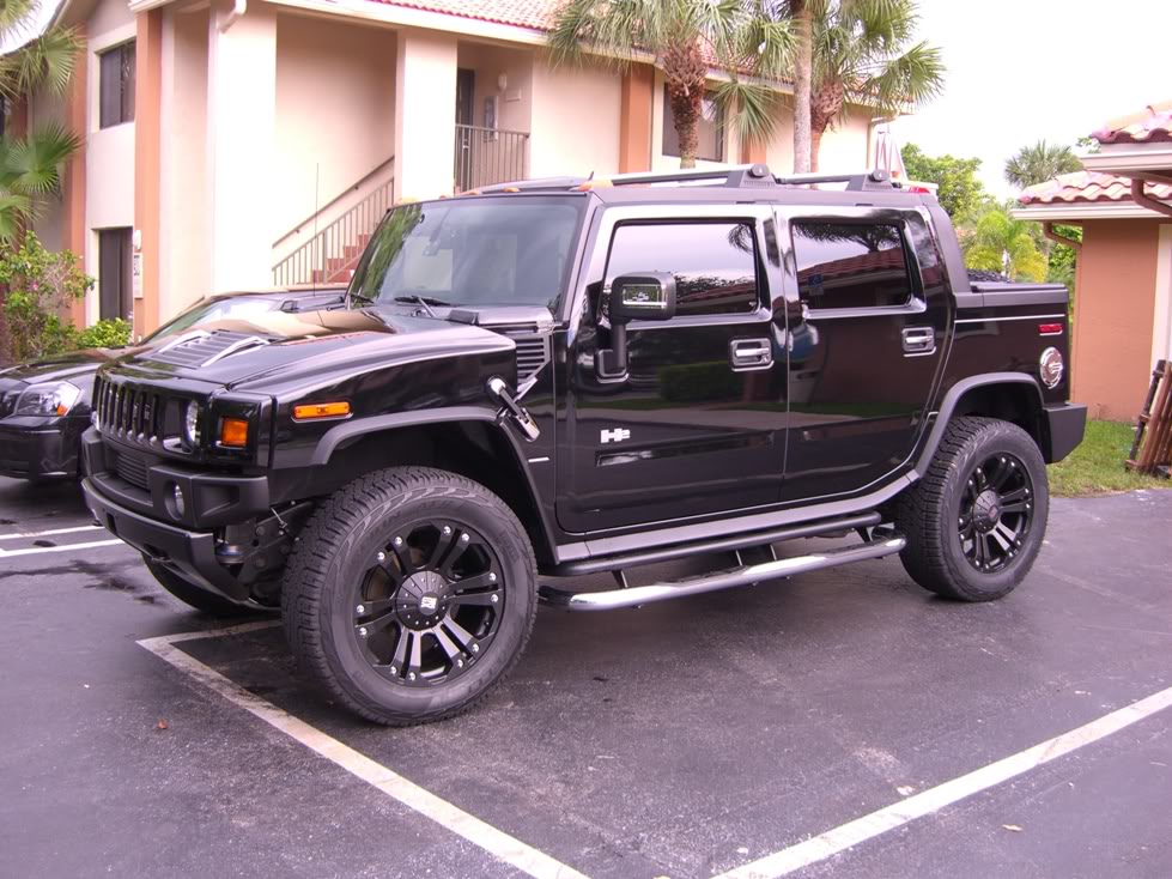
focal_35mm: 38
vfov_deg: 37.7
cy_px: 440
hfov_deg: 49.0
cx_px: 586
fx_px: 1286
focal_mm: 7.9
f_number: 2.8
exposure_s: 1/60
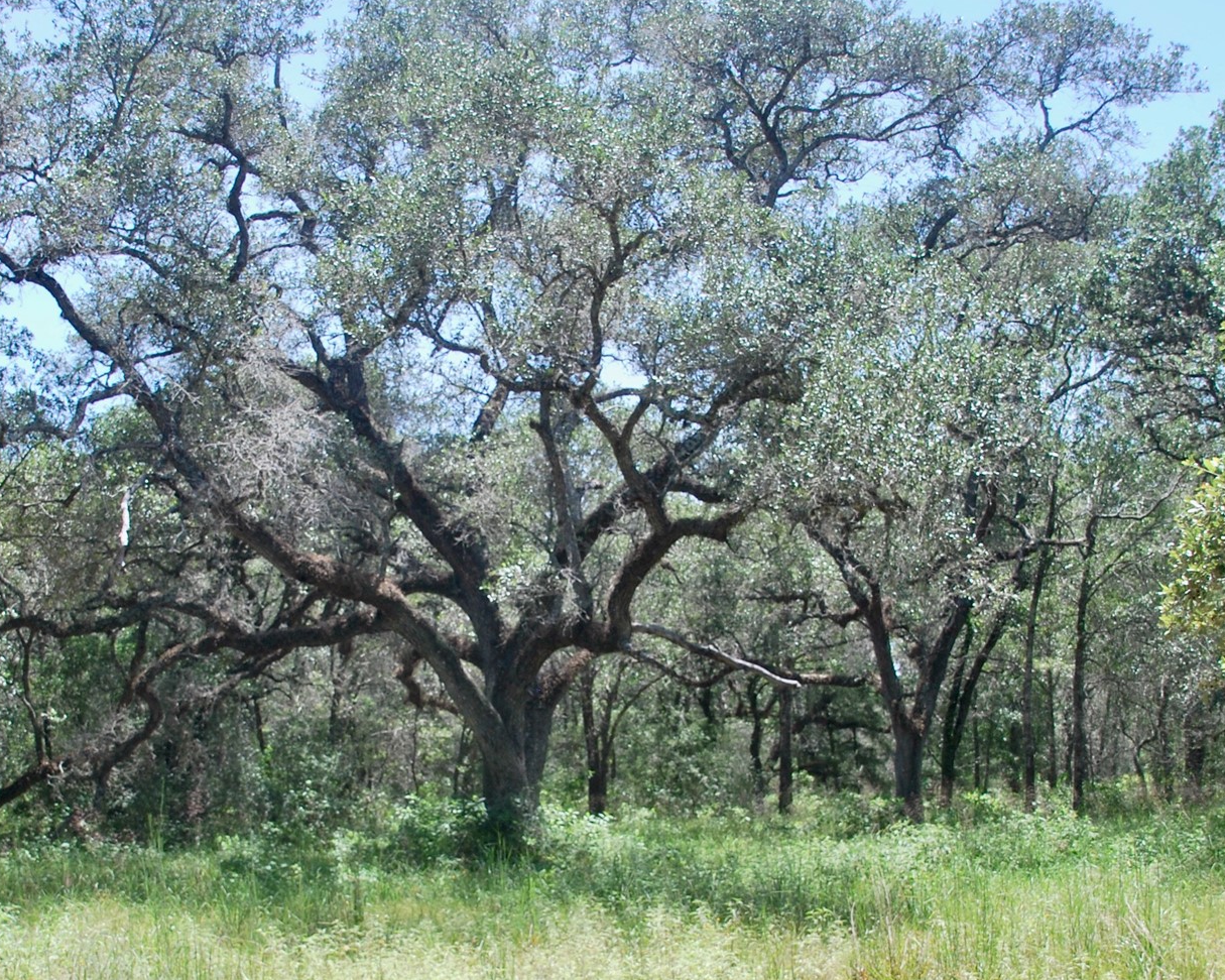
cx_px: 532
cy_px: 713
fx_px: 2278
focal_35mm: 63
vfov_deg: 24.1
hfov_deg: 30.1
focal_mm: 25
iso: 100
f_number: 6.3
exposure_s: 1/160
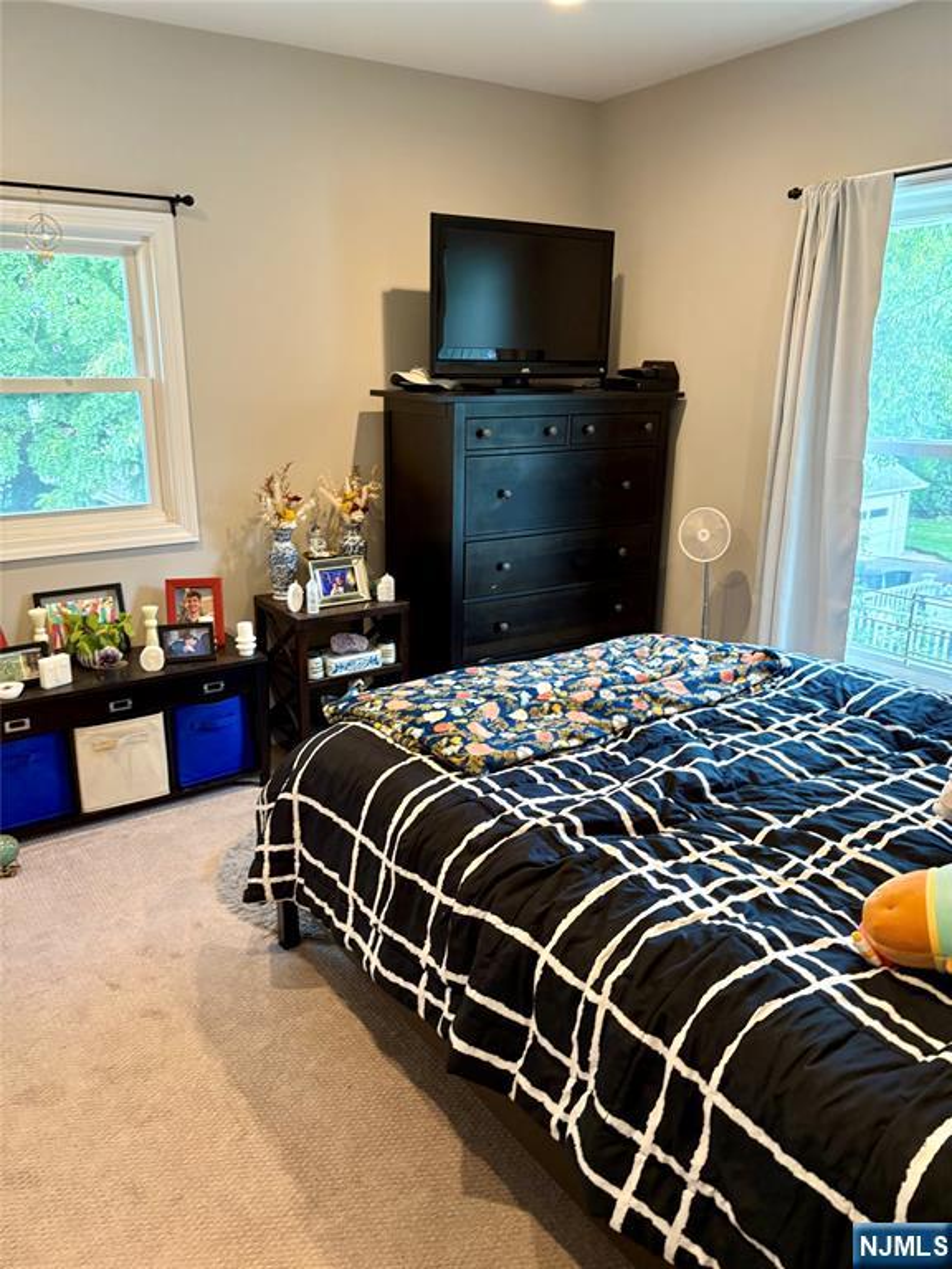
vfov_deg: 67.3
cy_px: 634
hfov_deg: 53.1
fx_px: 953
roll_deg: +0.0
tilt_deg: -13.1
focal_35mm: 26
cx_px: 476
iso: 160
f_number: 1.6
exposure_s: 1/60
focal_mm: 5.96
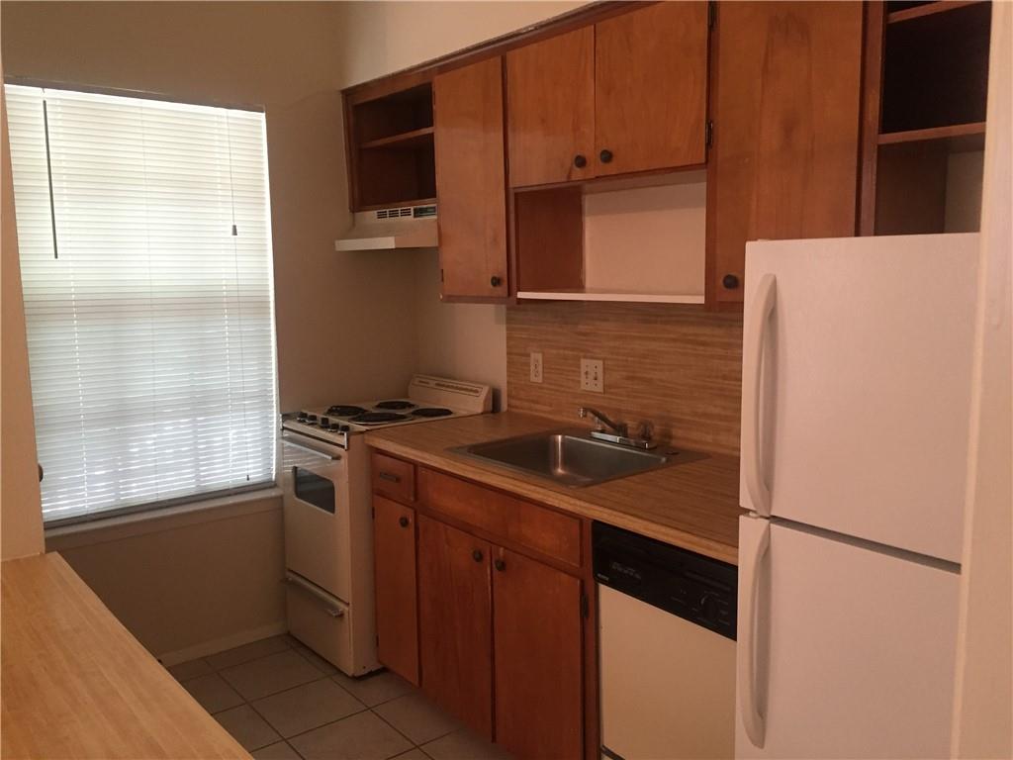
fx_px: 849
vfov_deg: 48.2
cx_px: 506
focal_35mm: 29
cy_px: 380
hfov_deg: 61.7
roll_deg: -0.8
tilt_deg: -9.0
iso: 160
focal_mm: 4.15
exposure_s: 1/30
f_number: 2.2
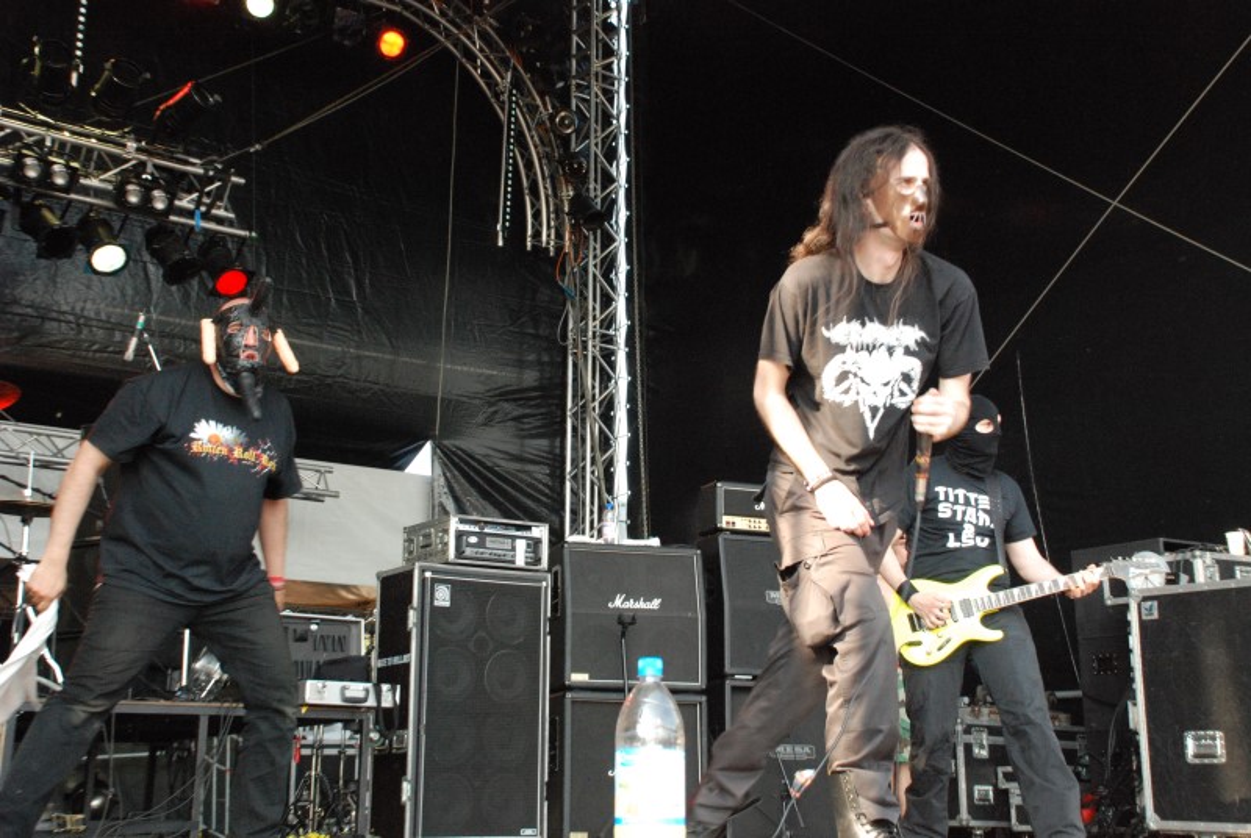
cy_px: 419
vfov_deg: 23.9
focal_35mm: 57
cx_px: 626
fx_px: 1984
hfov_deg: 35.0
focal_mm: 38
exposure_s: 1/180
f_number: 9.5
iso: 1600
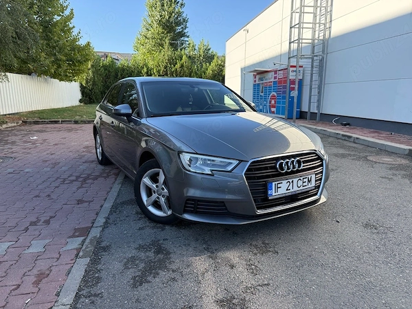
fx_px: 286
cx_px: 206
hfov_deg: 71.6
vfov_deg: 56.8
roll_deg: +0.6
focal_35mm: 24
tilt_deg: -10.8
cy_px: 154
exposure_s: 1/1018
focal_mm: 6.76
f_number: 1.78
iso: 100
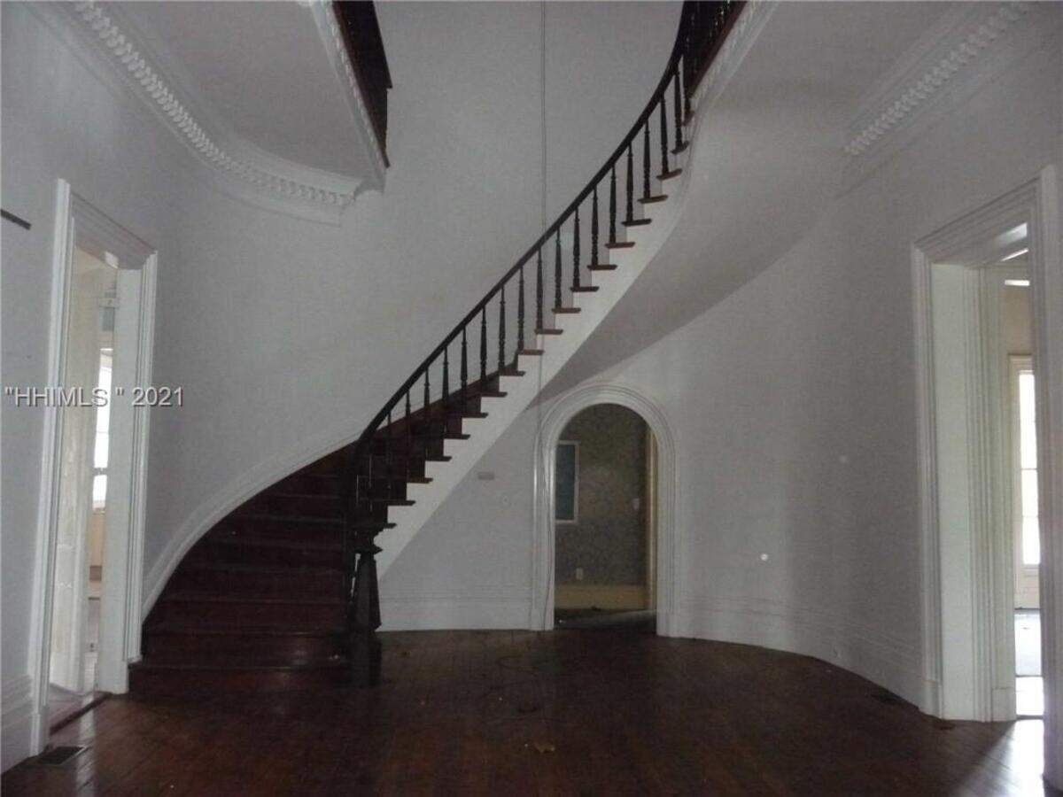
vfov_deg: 49.7
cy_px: 398
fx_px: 860
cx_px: 532
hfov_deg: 63.4
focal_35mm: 28
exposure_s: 1/30
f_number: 3.3
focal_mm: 4.7
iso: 1000
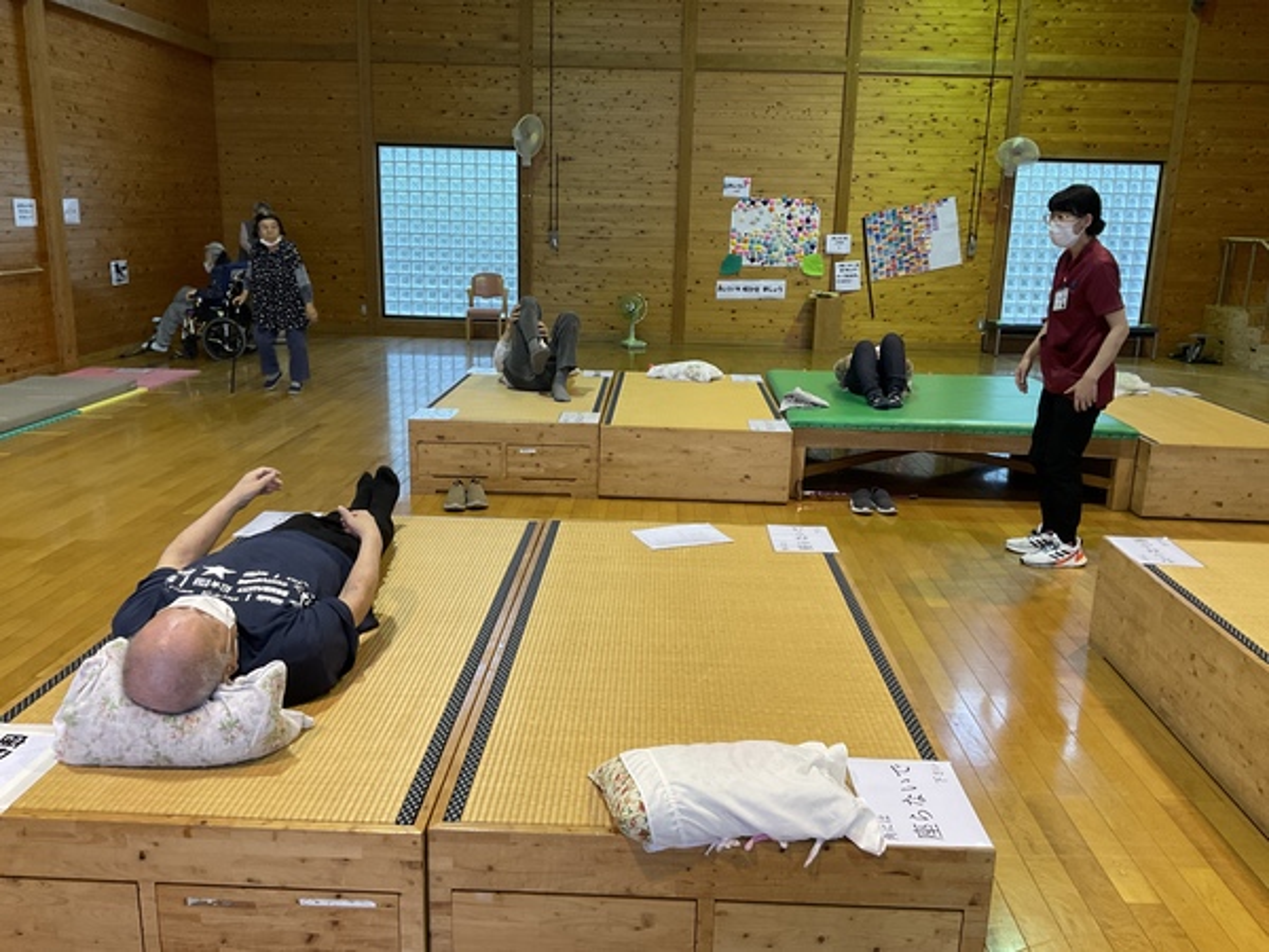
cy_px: 476
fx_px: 1063
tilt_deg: -15.2
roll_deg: -0.3
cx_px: 634
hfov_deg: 61.7
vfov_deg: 48.2
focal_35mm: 29
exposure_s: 1/60
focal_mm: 3
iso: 80
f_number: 1.8
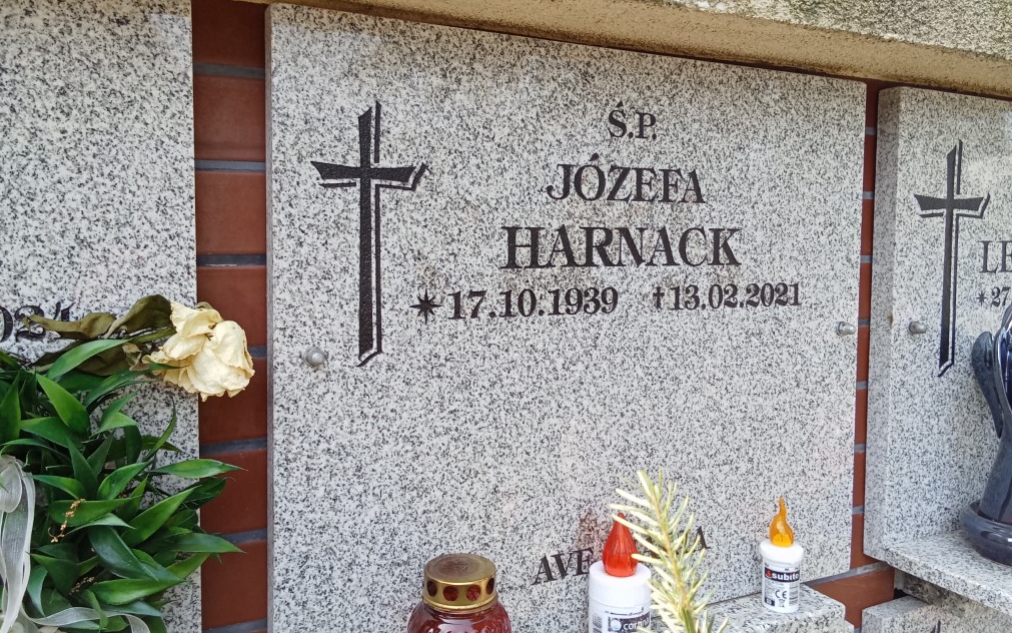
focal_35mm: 29
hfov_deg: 64.6
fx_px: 800
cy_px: 286
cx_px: 508
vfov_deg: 43.1
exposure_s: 1/251
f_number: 2
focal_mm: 2.79
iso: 102
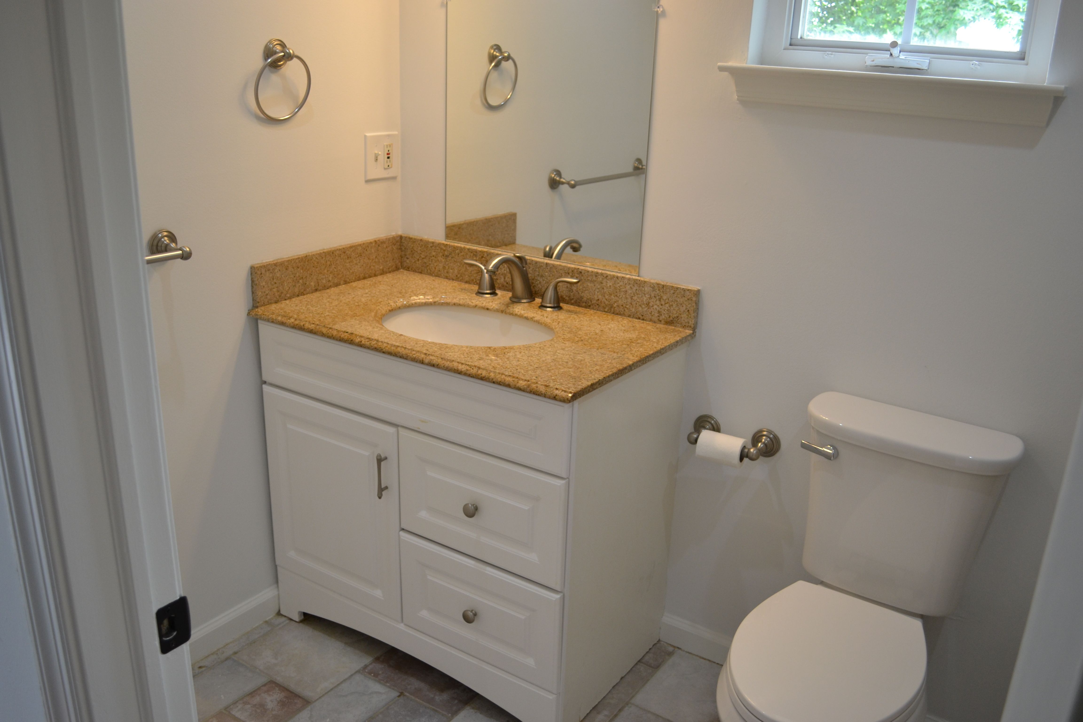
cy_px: 361
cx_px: 542
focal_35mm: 30
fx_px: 902
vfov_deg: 43.6
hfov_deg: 61.9
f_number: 4.5
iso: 400
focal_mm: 20
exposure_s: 1/80
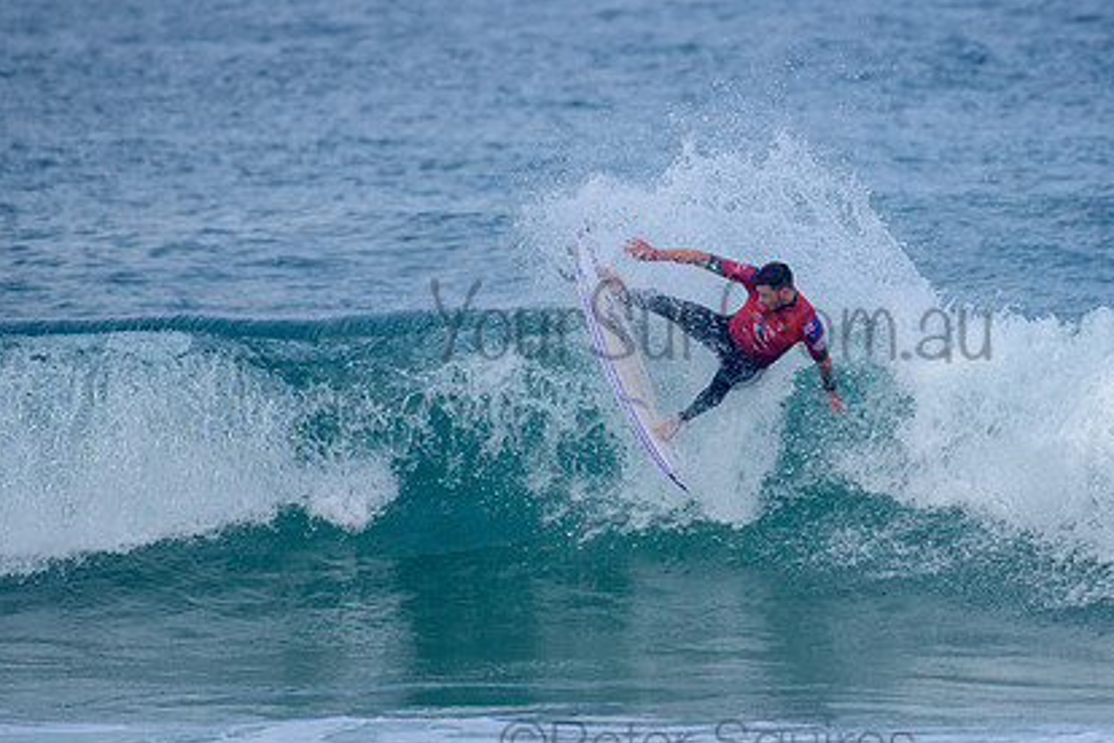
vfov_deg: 2.0
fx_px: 21659
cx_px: 708
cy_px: 297
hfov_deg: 2.9
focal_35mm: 700
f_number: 5.6
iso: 220
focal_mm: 500
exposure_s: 1/2000
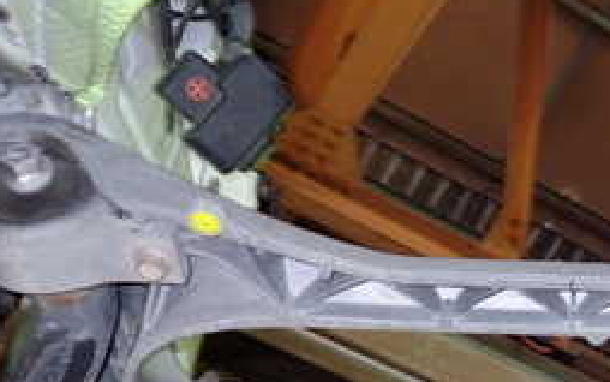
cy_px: 336
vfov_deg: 17.2
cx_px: 593
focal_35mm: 75
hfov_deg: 26.2
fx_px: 1247
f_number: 2.3
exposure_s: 1/30
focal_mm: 5.4
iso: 200
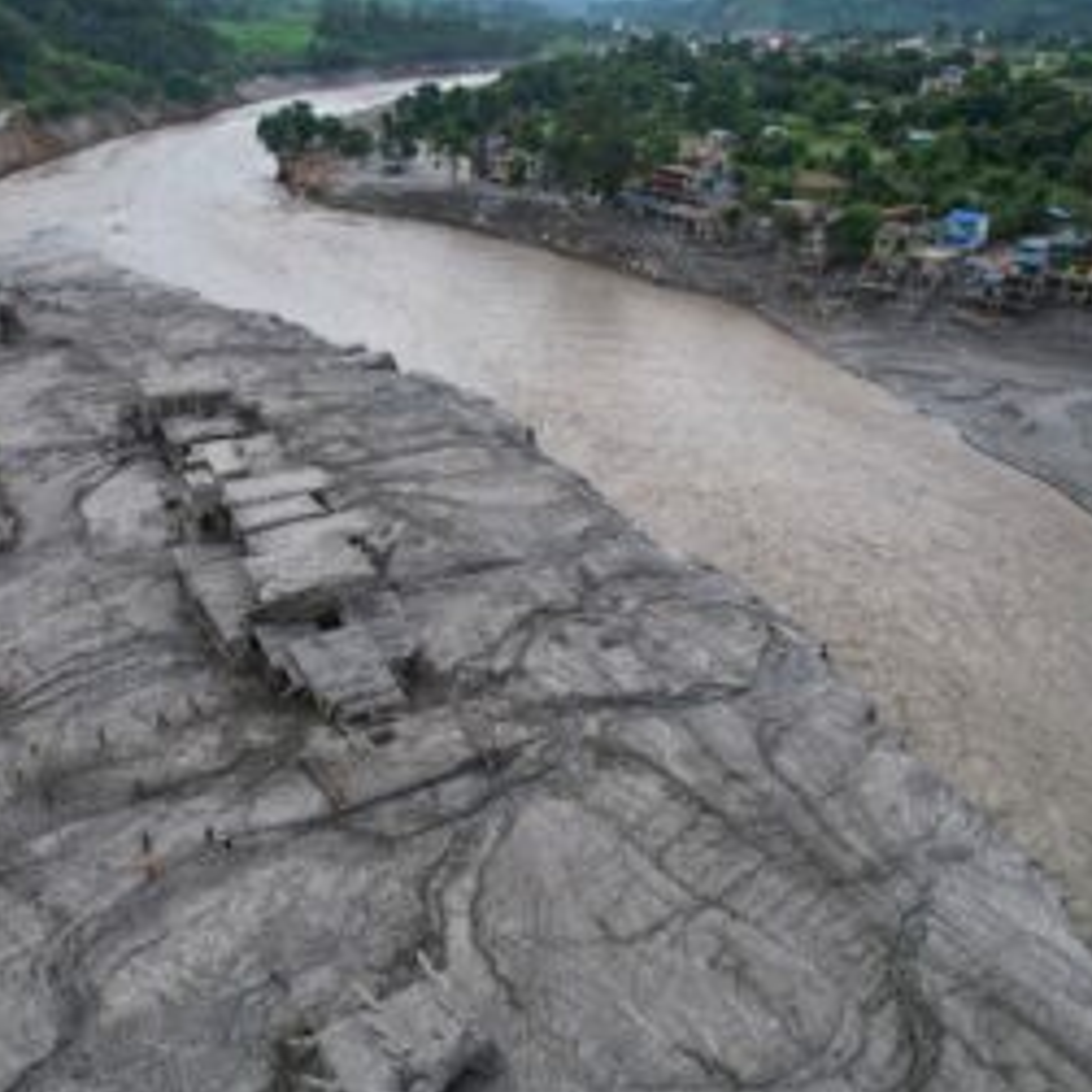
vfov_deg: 55.6
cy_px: 561
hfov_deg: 55.4
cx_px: 457
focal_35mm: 29
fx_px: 1035
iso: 100
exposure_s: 1/640
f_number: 2.8
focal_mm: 8.4
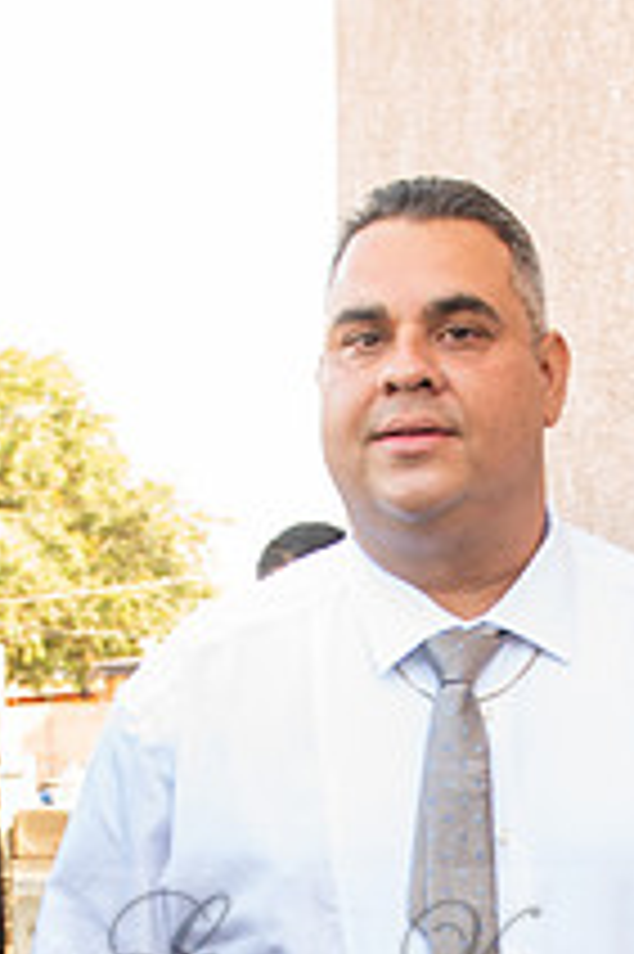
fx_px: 2434
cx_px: 374
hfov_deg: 14.8
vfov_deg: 21.2
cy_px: 1005
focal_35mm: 92
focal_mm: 24
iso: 200
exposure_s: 1/80
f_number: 4
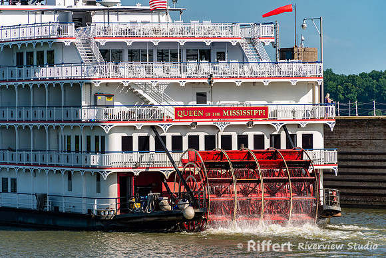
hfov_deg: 6.8
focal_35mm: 303
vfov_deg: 4.5
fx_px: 3246
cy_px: 129
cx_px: 193
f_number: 8
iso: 100
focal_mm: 300
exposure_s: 1/250
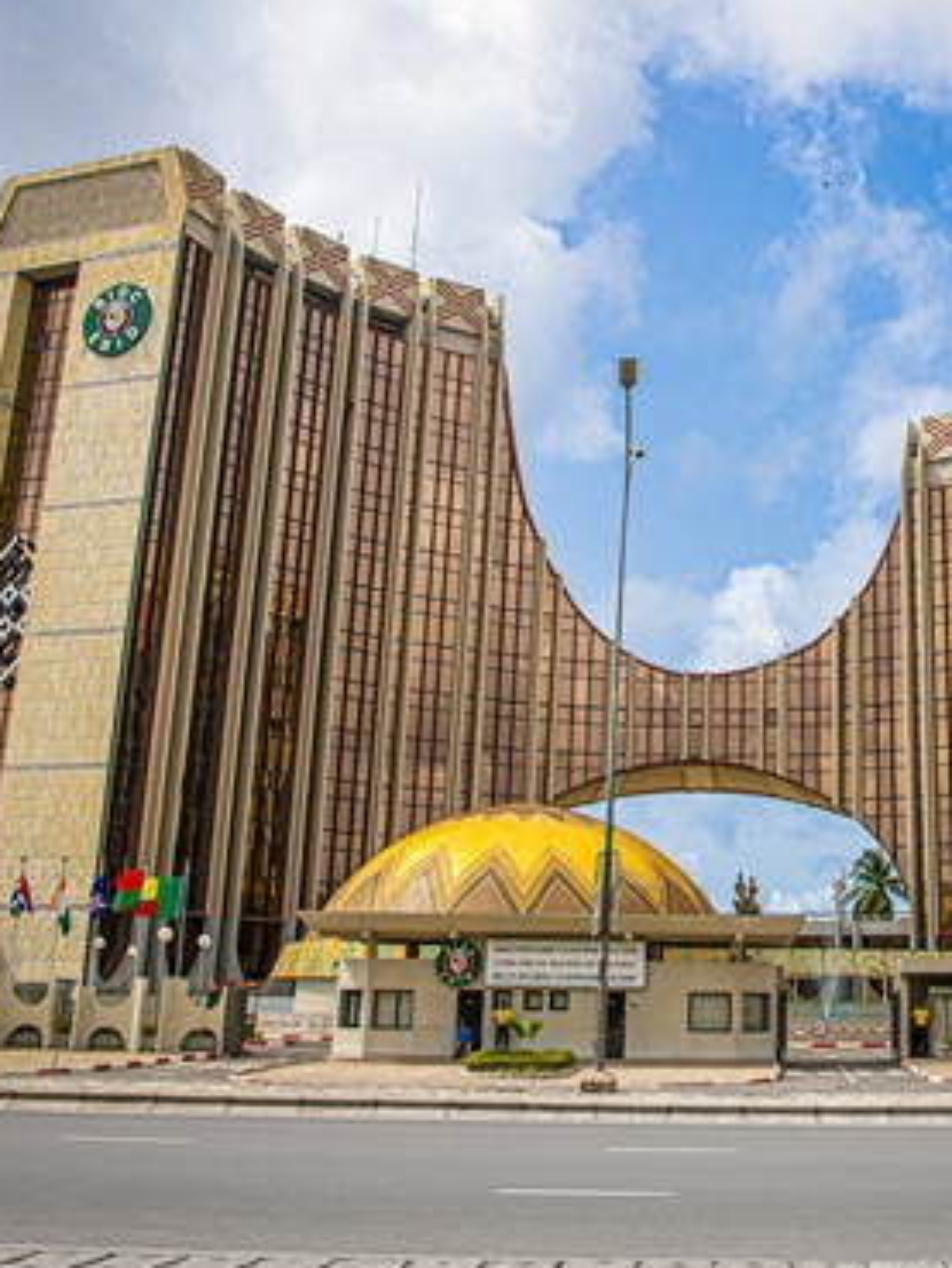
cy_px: 562
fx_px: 1466
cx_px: 790
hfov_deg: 34.6
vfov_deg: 46.7
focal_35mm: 40
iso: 100
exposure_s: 1/640
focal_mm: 24
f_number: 9
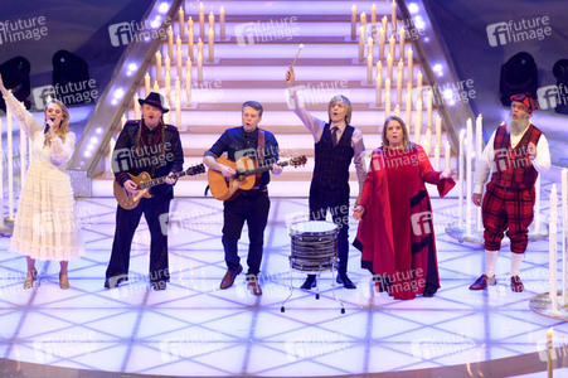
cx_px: 284
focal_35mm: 200
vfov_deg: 6.9
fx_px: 3153
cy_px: 189
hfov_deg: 10.3
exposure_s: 1/400
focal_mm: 200
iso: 10000
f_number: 5.6
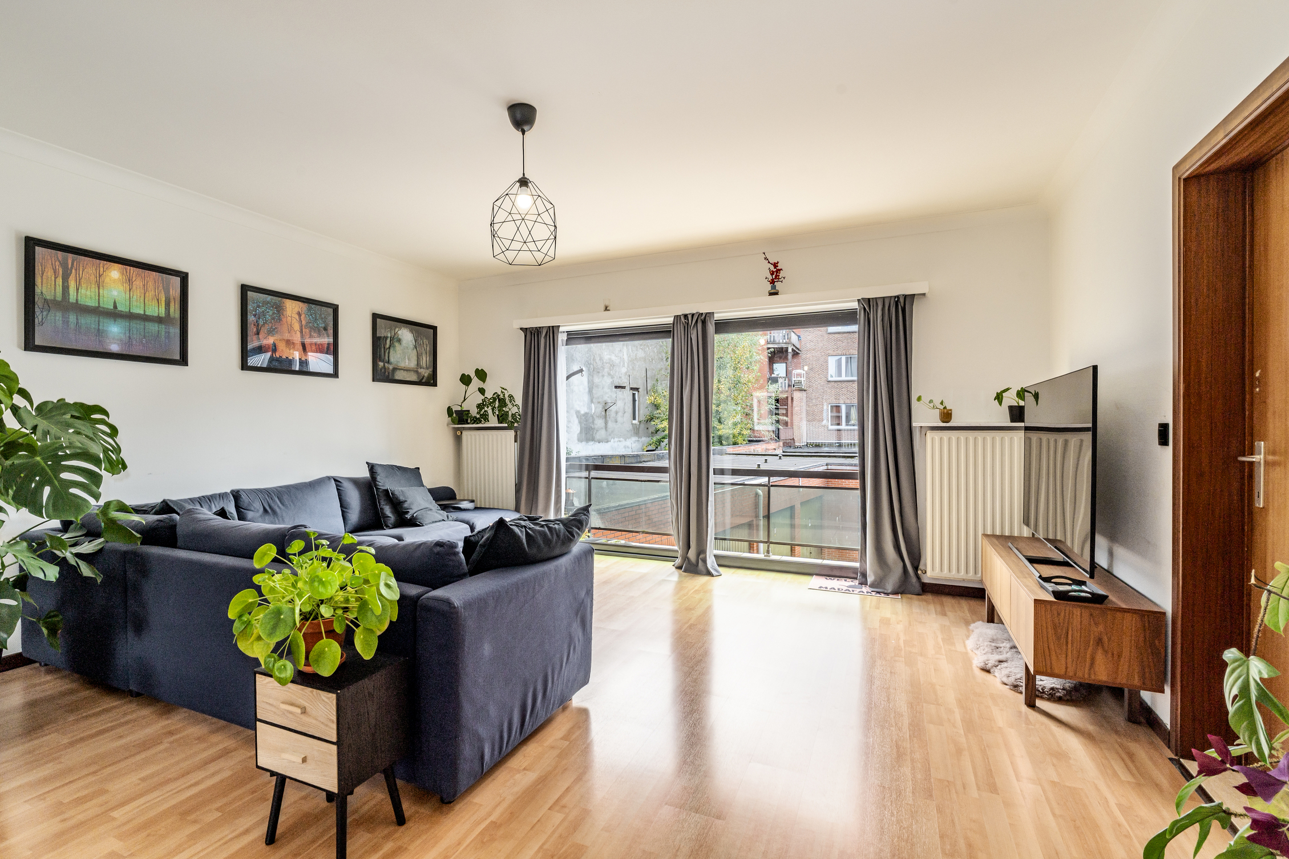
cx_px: 605
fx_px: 609
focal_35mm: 17
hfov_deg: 93.2
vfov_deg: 70.4
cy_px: 416
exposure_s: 1/20
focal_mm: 16
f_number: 11
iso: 250
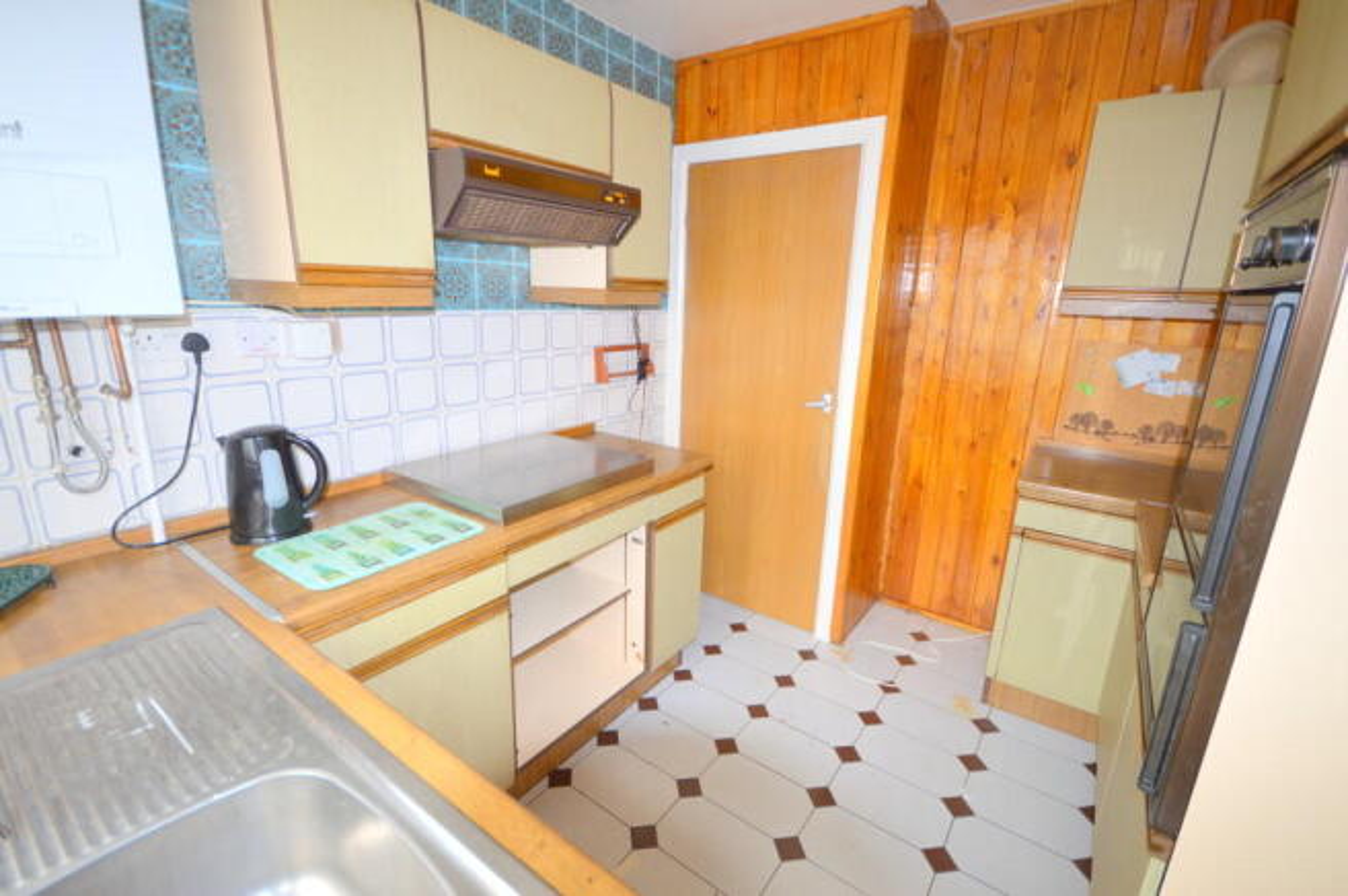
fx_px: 561
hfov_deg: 100.4
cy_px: 448
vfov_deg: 77.2
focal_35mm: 15
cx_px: 674
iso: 450
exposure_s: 1/60
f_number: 4
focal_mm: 10
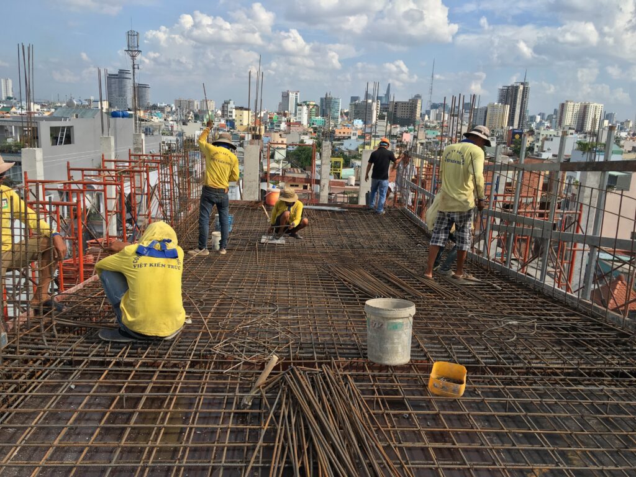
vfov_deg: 48.2
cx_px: 318
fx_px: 533
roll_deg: -2.3
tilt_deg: -11.0
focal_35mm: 29
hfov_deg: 61.7
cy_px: 238
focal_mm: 4.15
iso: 25
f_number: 2.2
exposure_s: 1/1425
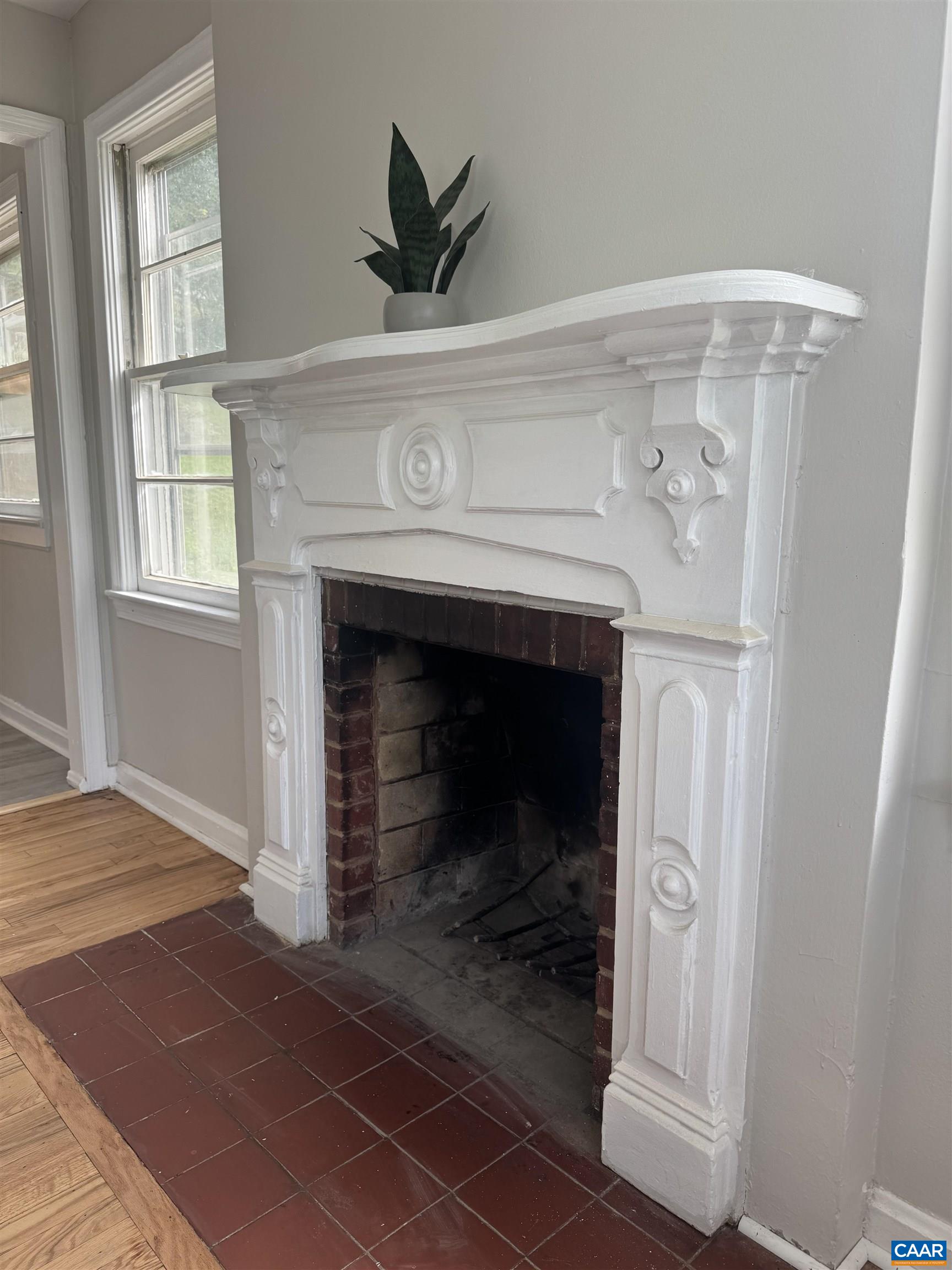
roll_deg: -0.2
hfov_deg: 56.8
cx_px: 476
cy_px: 635
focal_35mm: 24
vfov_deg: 71.6
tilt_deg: -10.5
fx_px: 880
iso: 80
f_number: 1.78
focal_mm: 6.76
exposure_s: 1/360
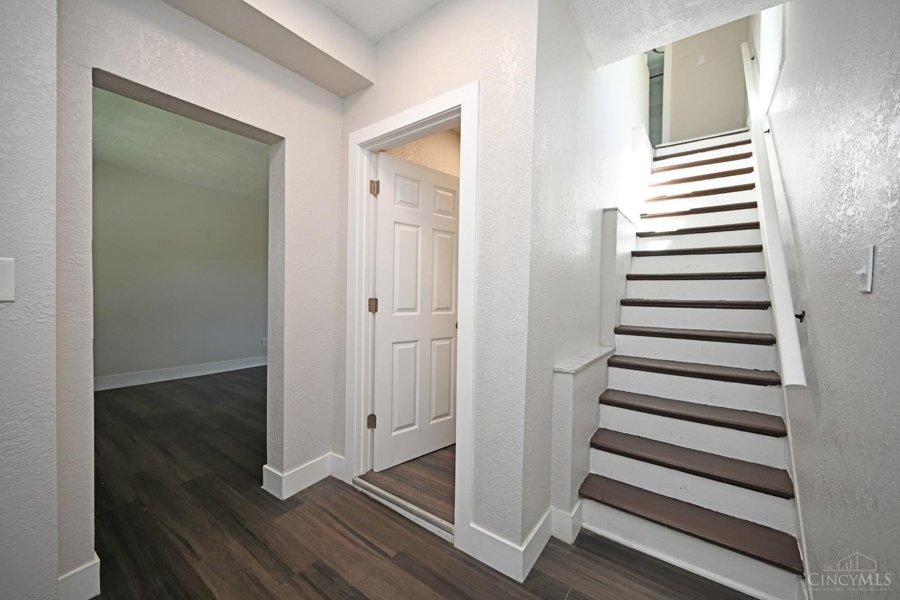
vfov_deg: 81.2
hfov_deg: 104.3
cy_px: 300
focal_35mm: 14
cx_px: 450
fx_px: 350
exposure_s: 1/60
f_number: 4
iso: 200
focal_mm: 14
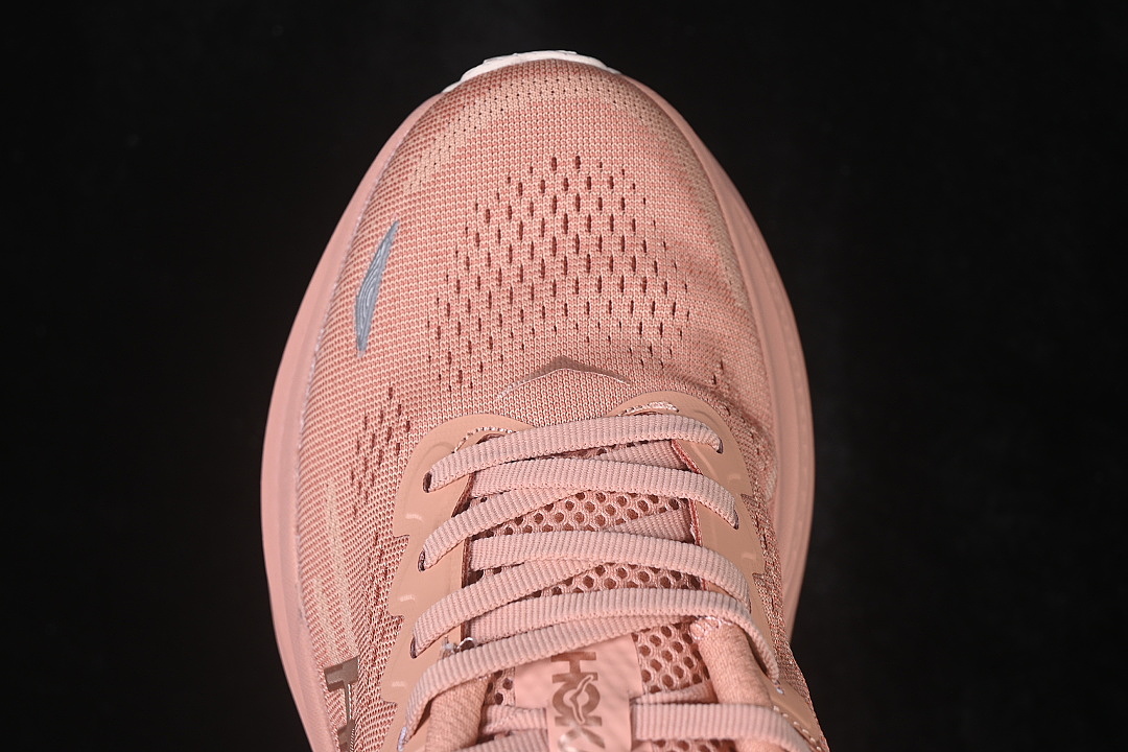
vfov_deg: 18.2
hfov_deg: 27.0
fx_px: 2350
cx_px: 564
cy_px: 376
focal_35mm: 75
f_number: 7.1
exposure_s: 1/80
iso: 160
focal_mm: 50
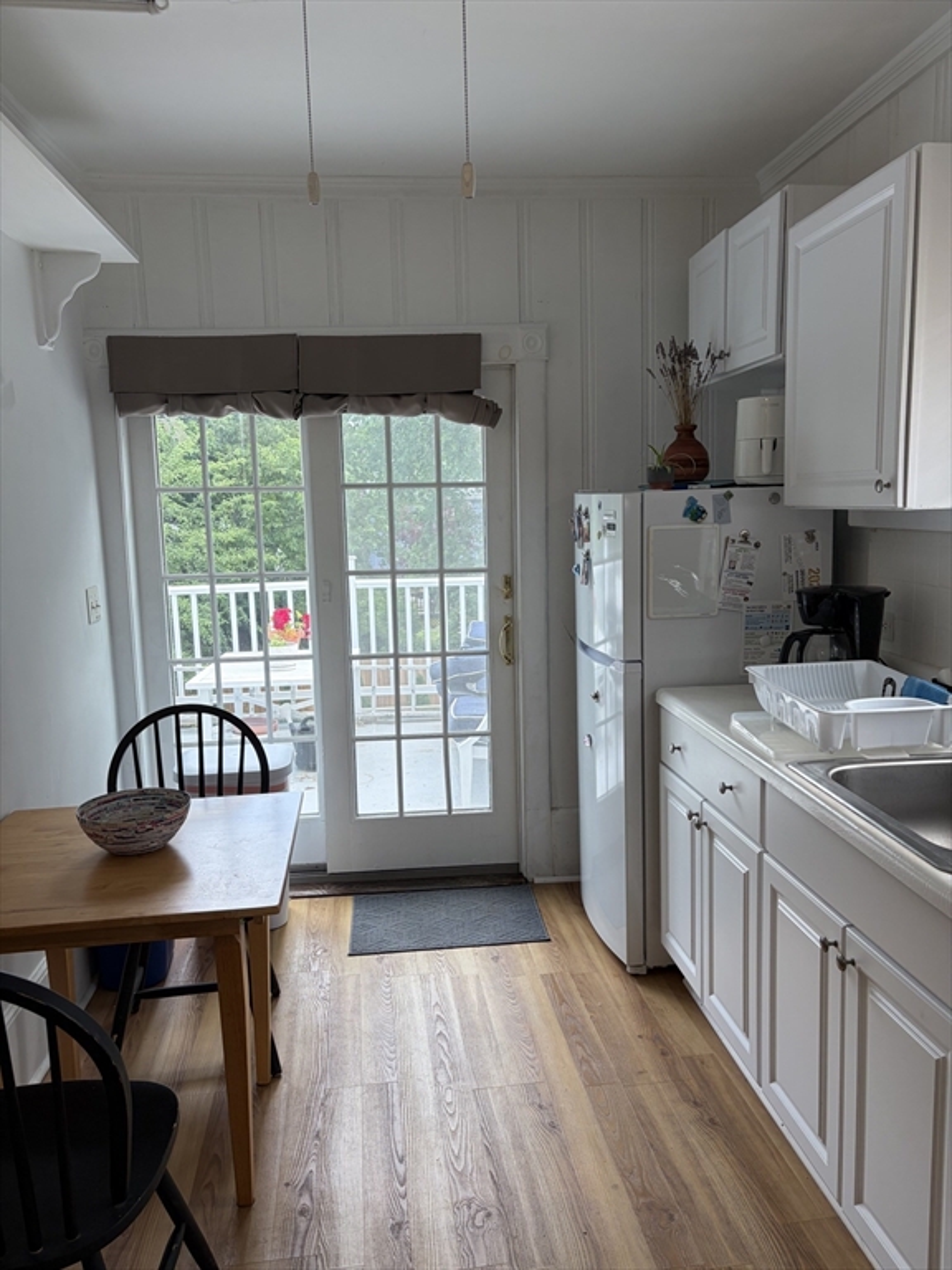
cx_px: 476
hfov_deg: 53.1
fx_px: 953
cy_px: 635
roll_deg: +1.7
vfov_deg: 67.3
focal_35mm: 26
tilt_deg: -7.6
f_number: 1.6
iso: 50
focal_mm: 5.96
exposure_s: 1/152
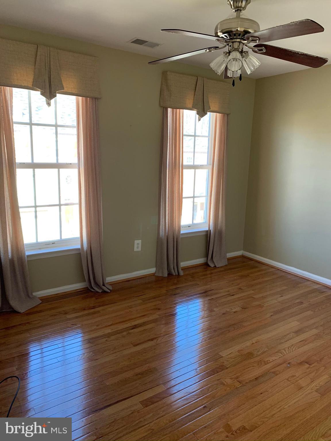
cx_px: 166
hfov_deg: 53.1
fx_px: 331
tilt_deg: -9.9
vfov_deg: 67.3
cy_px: 220
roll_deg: -1.2
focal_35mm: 26
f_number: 1.8
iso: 100
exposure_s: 1/78
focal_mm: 4.25
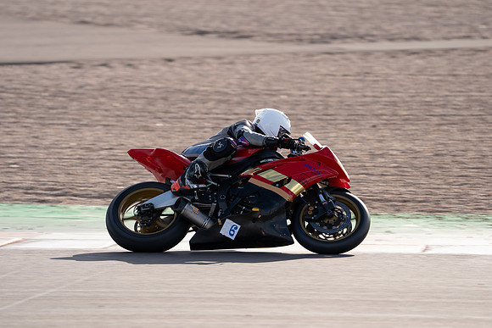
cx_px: 246
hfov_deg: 7.2
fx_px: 3896
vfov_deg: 4.8
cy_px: 164
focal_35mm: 285
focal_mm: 285
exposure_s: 1/500
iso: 125
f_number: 4.5
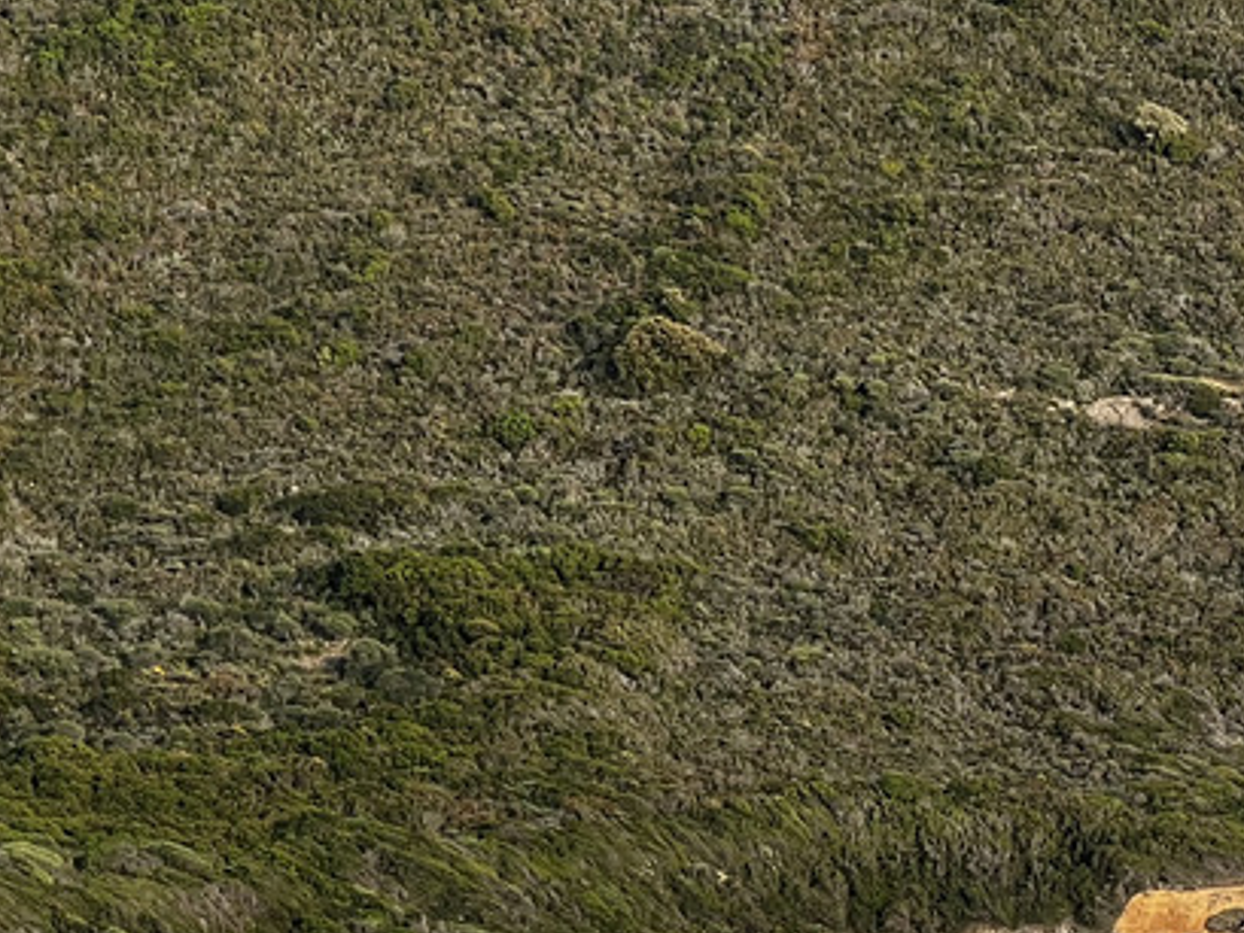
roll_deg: +1.1
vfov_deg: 6.6
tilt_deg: -1.6
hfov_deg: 8.6
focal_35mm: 226
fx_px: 8124
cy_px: 705
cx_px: 1767
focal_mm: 9
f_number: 2.8
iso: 32
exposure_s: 1/209
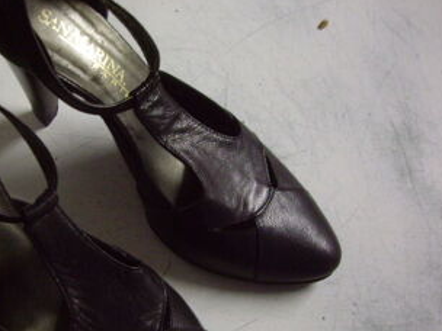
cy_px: 176
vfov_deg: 24.4
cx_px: 103
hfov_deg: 31.5
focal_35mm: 60
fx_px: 766
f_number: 2.7
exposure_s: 1/10
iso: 200
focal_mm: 6.2
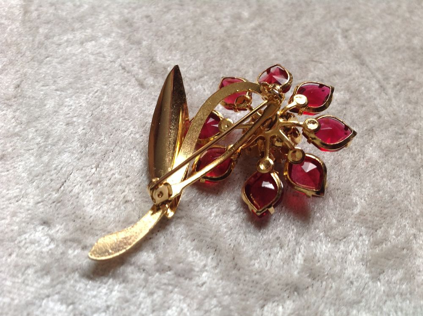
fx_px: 427
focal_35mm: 35
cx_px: 212
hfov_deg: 52.7
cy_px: 158
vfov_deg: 40.6
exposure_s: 1/17
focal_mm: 4.28
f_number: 2.4
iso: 50
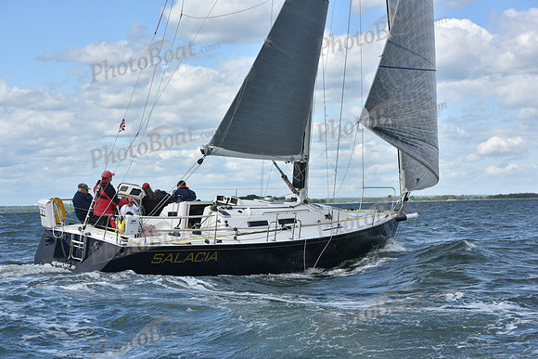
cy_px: 180
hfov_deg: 23.9
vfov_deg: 16.1
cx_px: 269
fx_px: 1271
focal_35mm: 85
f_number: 8
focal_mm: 85
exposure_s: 1/1000
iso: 320
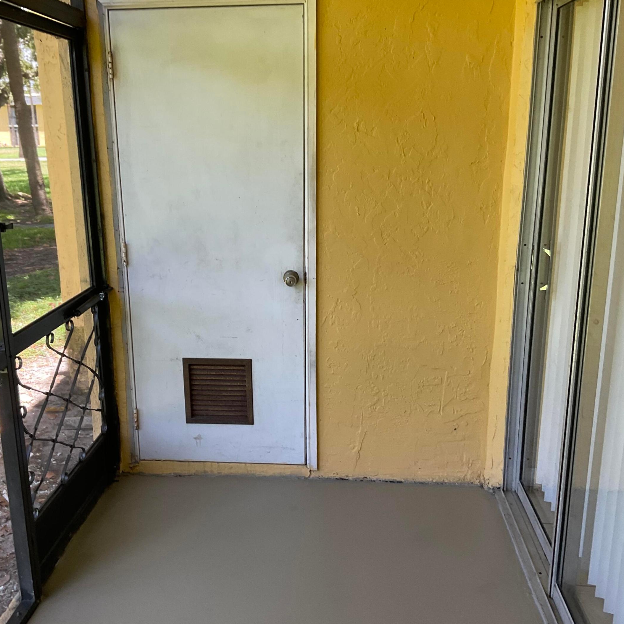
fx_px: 714
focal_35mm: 35
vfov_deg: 47.2
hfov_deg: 47.1
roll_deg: +2.3
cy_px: 312
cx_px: 277
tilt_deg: -15.0
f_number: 1.8
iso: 40
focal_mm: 3
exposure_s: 1/122
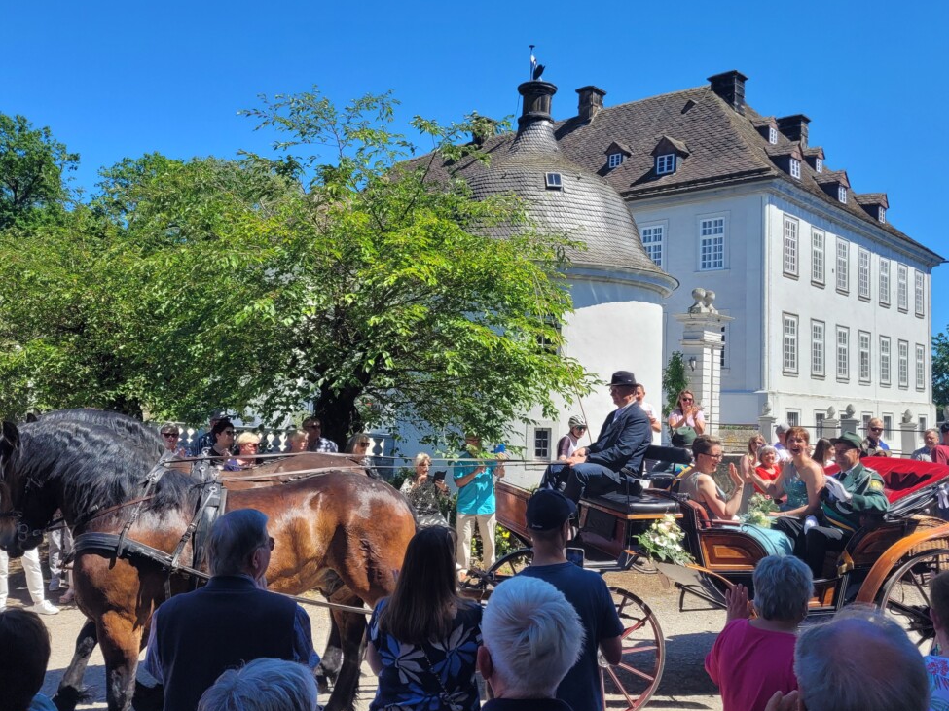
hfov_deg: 56.8
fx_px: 877
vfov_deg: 44.2
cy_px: 350
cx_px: 505
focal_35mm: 32
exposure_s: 1/1709
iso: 40
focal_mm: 5.4
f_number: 1.8
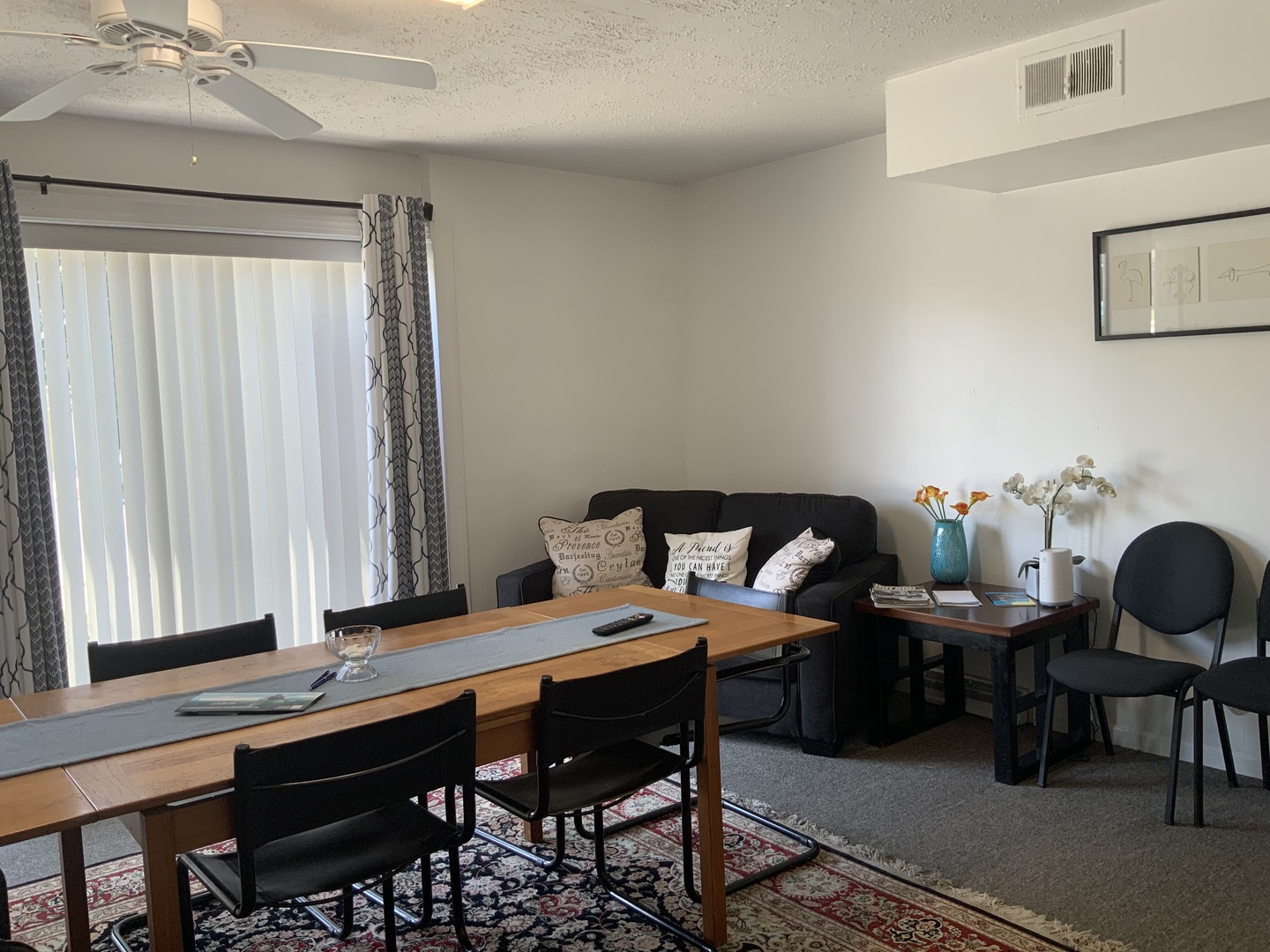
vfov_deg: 48.2
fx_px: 1064
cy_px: 476
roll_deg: +1.7
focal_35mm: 29
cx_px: 635
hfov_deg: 61.7
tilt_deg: -4.8
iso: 50
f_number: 1.8
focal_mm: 3
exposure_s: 1/122
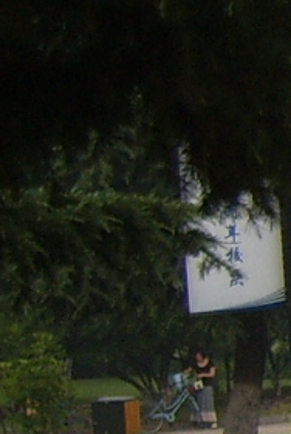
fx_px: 2504
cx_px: 1237
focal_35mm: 207
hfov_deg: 5.6
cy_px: 298
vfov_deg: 9.9
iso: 50
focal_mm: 5.8
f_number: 2.8
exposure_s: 1/250
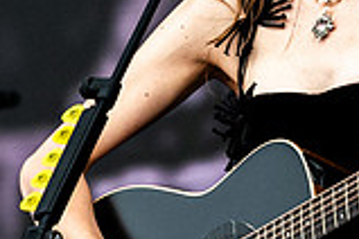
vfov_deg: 1.0
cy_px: -30
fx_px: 14309
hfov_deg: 1.4
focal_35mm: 1435
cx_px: 477
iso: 640
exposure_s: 1/1250
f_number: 4.5
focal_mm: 200
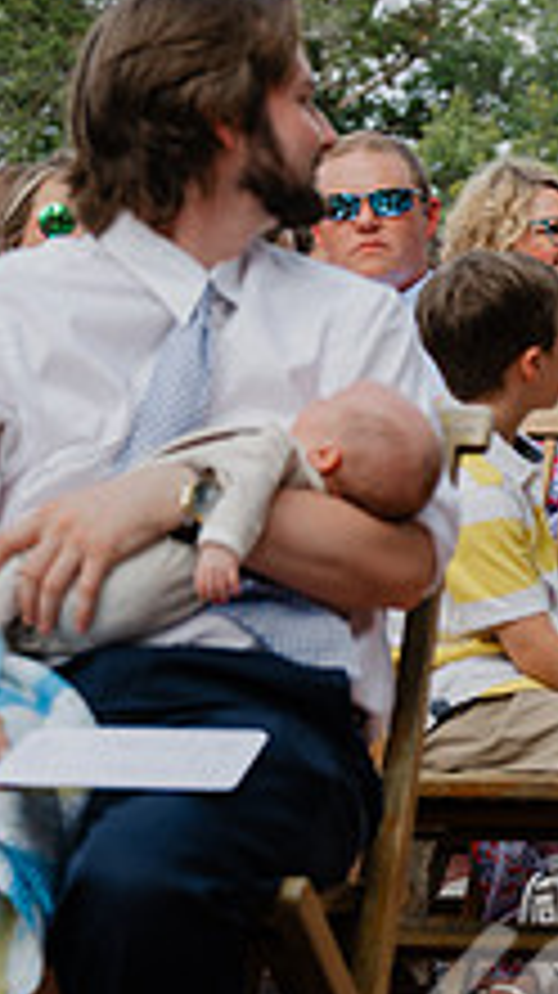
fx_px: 3848
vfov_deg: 14.7
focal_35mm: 146
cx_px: 1292
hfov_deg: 7.8
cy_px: 443
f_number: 3.5
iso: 100
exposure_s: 1/500
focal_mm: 53
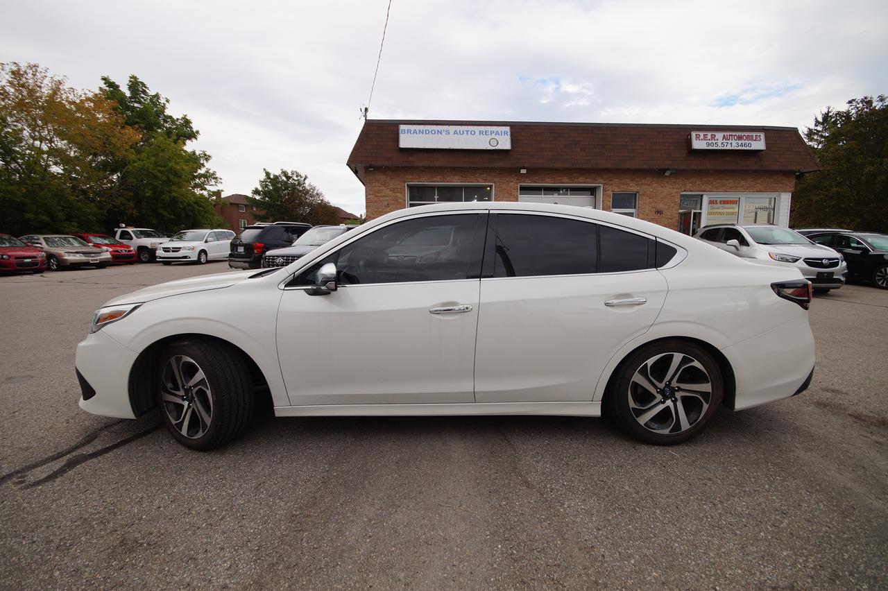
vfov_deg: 77.3
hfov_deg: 100.4
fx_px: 370
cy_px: 296
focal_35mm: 15
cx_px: 444
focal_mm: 10
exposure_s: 1/100
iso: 100
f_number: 7.1
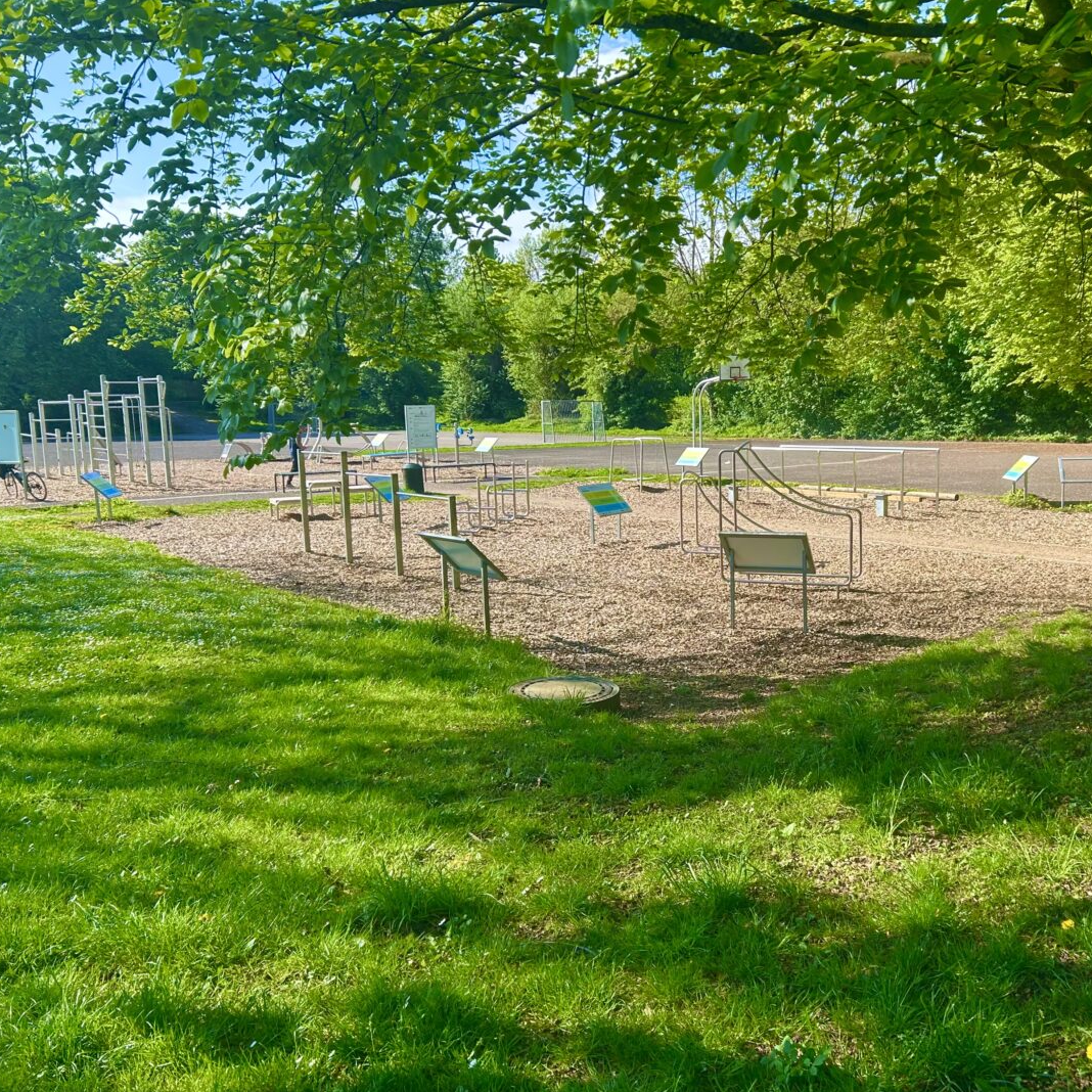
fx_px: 1106
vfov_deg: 52.5
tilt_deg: -9.1
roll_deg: +2.1
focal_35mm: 31
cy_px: 550
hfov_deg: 51.8
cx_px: 706
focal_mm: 5.7
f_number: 1.5
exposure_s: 1/1295
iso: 50
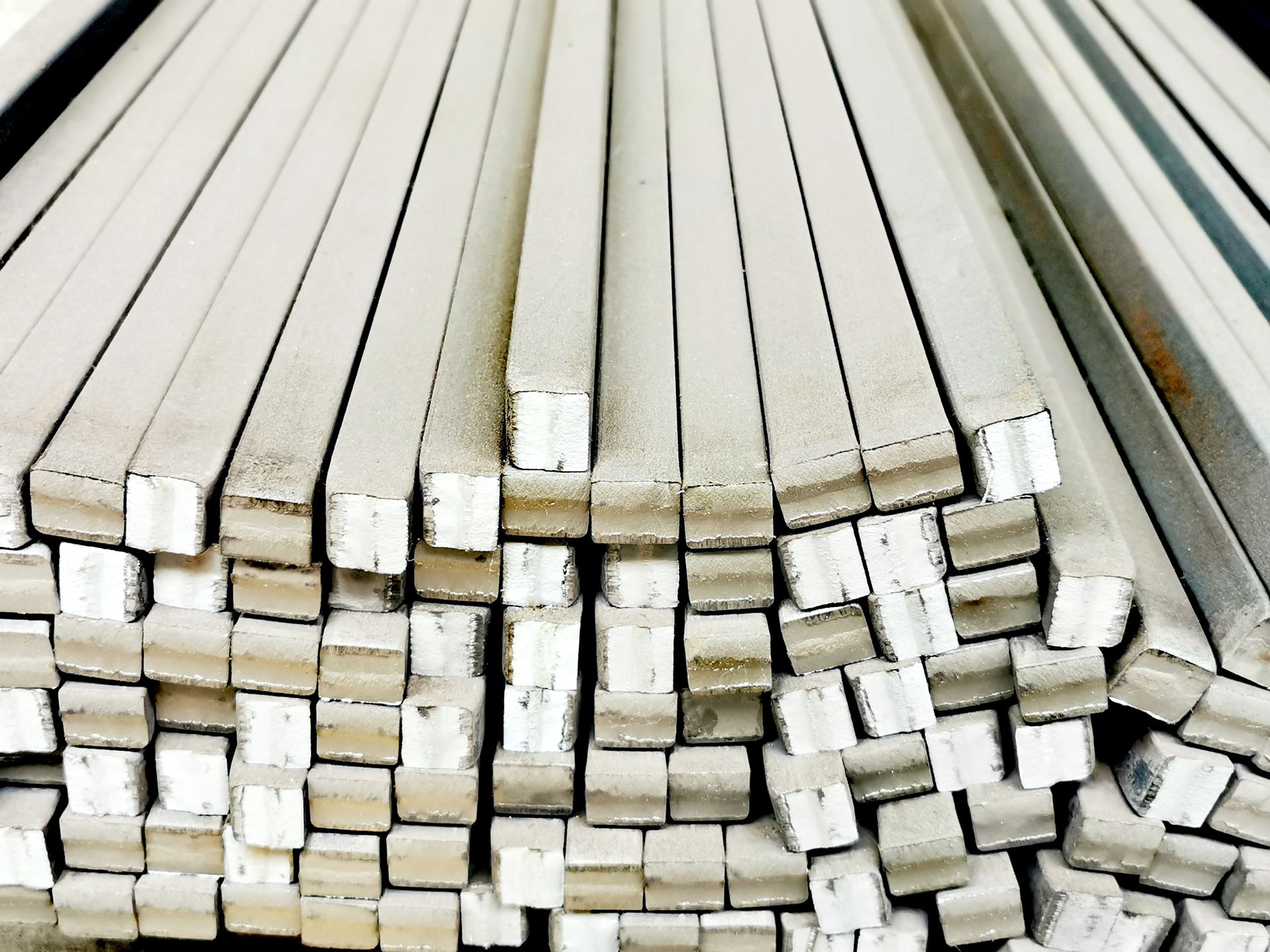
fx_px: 1504
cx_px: 635
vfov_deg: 35.1
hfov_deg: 45.8
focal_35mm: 41
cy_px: 476
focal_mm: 5.56
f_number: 1.6
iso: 125
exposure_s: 1/50
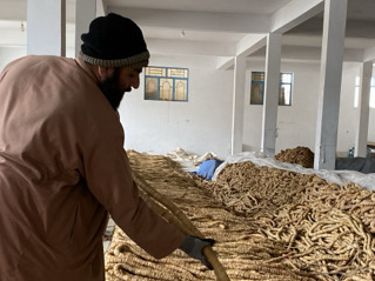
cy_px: 213
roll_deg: -2.0
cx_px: 232
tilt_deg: -7.2
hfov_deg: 33.6
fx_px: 617
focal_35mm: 57
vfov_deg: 25.3
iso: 200
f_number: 1.8
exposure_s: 1/60
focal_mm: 4.25
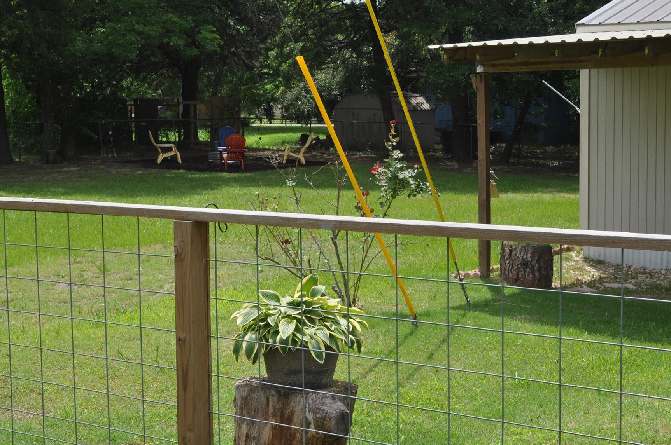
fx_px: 1061
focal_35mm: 57
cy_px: 183
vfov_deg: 23.7
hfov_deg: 35.0
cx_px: 386
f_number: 10
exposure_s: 1/200
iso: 200
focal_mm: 32
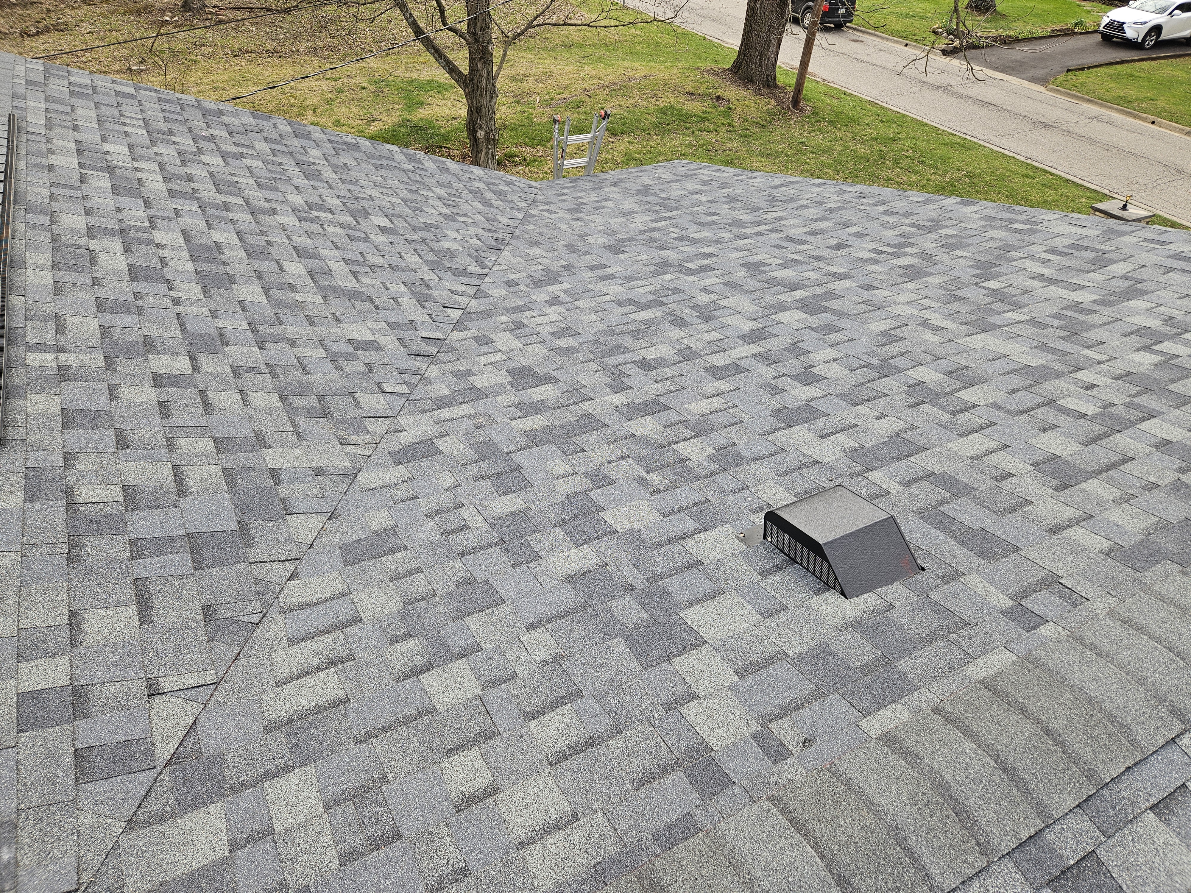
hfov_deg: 73.9
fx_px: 791
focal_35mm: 23
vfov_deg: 58.9
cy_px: 446
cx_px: 596
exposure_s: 1/289
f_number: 1.8
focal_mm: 5.4
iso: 25
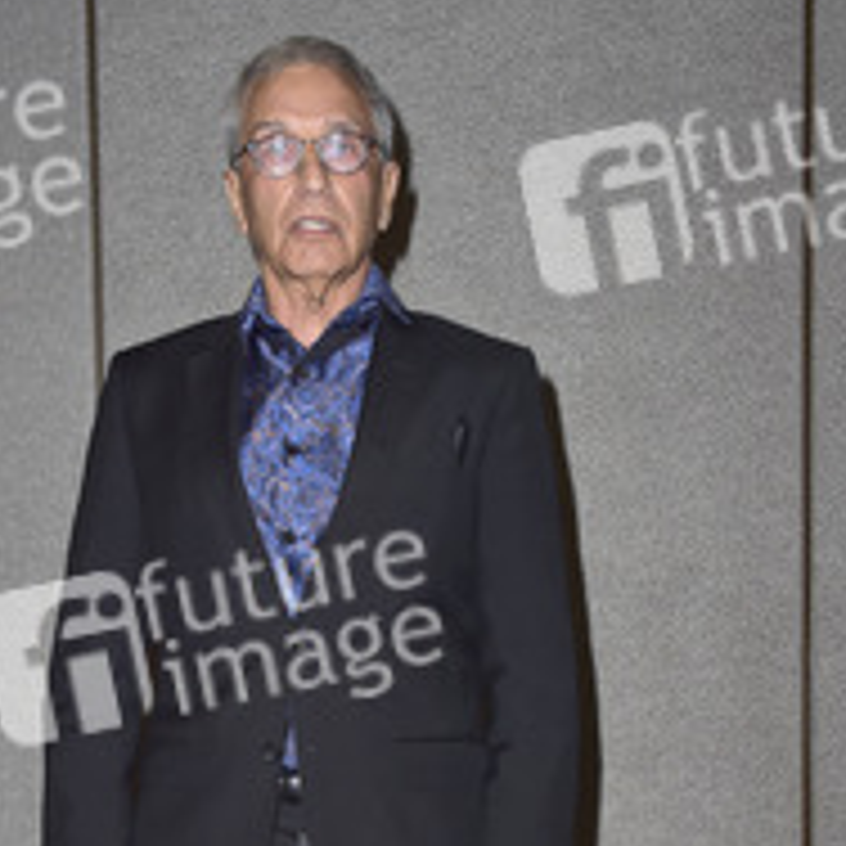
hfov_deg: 26.4
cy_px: 864
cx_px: 344
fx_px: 1797
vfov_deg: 25.1
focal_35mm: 65
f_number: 6.3
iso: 500
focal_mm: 36
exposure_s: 1/250
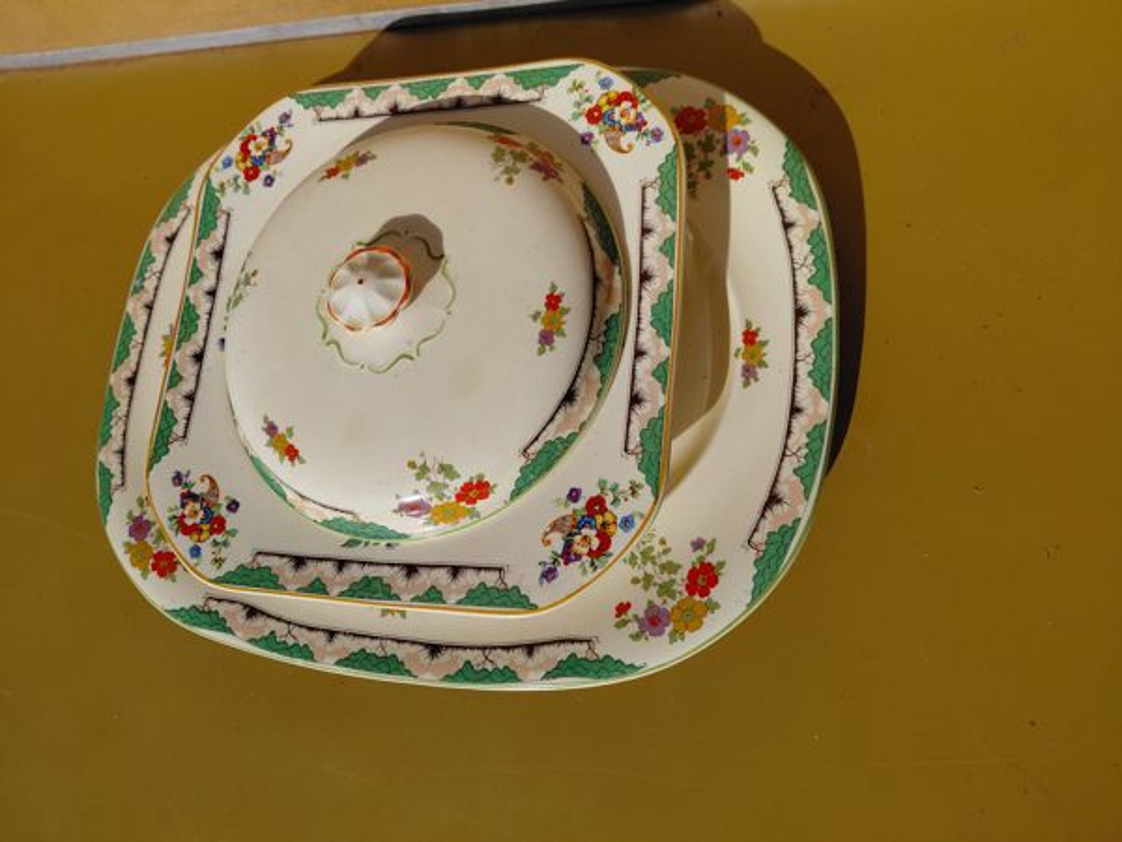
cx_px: 561
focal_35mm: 25
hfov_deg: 69.4
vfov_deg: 54.9
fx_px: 810
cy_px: 421
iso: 64
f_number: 1.8
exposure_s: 1/8306
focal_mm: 4.69
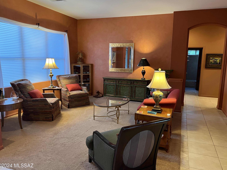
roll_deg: -0.6
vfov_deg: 51.4
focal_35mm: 27
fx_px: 177
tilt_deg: -9.2
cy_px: 85
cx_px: 115
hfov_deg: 65.3
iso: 320
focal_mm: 5.7
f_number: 1.5
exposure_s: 1/60
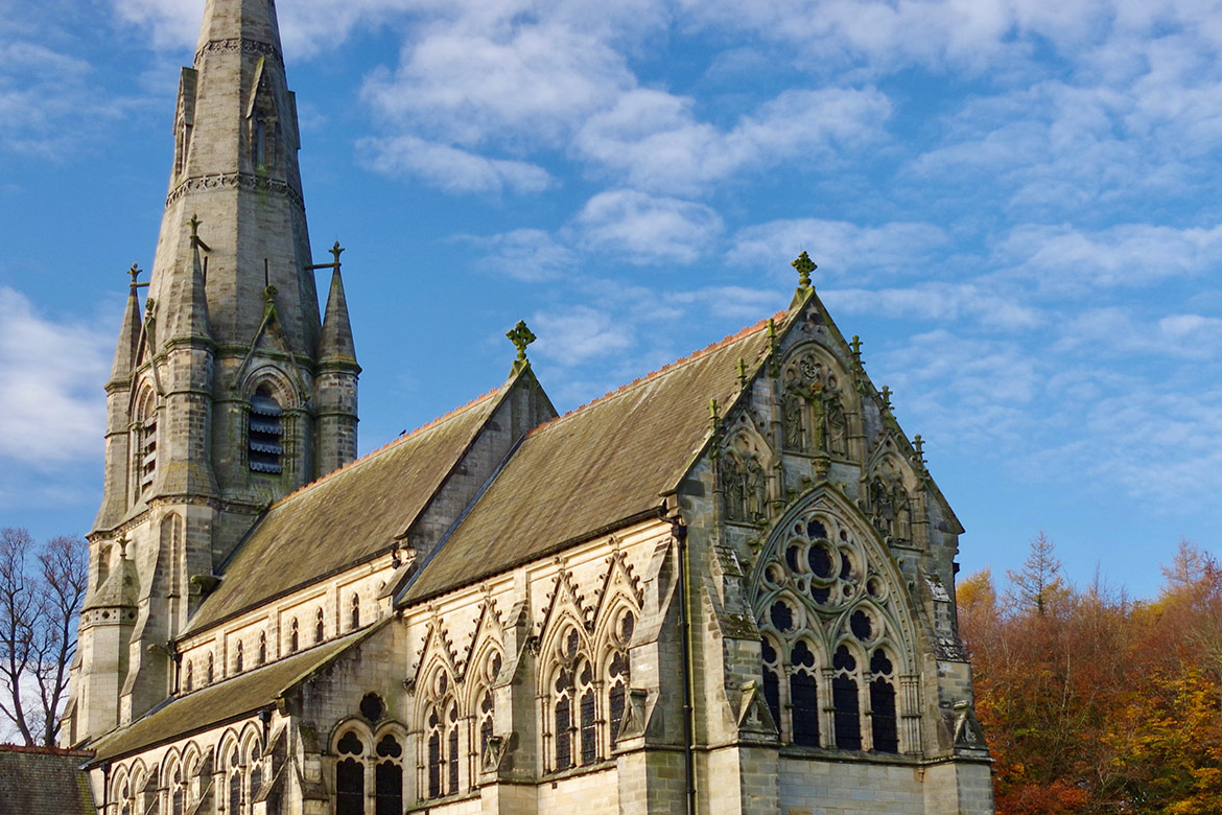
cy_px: 409
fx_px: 2138
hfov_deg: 31.8
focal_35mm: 63
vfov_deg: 21.6
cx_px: 525
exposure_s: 1/80
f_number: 4.5
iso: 100
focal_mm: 24
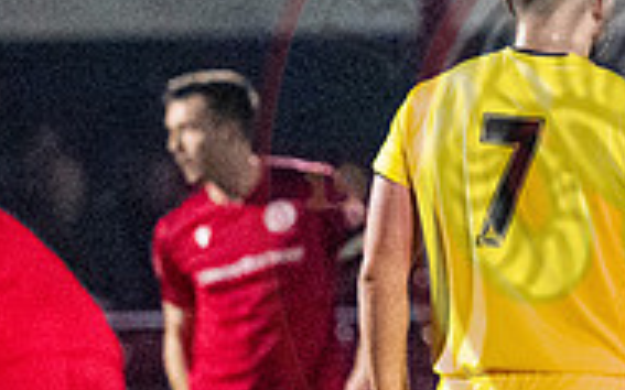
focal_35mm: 1136
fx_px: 19344
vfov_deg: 1.2
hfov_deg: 1.9
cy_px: 130
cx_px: 761
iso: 8000
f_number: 2.8
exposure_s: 1/1000
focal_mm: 180
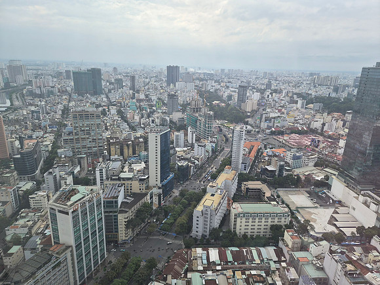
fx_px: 252
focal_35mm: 23
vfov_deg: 58.9
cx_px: 190
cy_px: 142
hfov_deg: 73.9
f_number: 1.8
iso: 80
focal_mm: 5.4
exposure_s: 1/3784
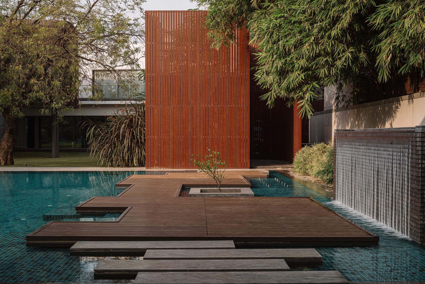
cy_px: 142
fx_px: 590
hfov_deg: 39.6
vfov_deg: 27.0
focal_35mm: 50
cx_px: 212
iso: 64
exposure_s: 1/13
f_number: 10
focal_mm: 50
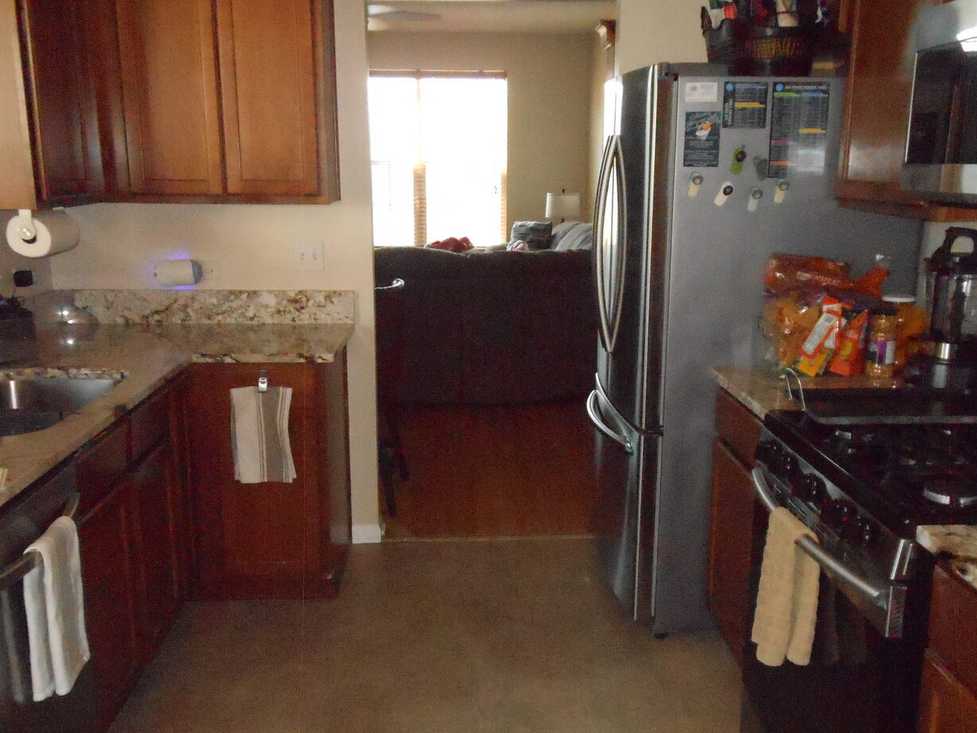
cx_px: 496
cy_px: 361
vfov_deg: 41.8
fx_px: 960
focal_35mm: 34
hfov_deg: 54.0
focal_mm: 5.2
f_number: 10.6
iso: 1600
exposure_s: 1/25
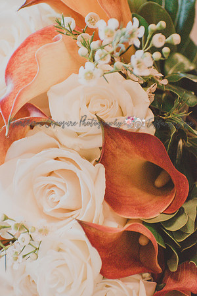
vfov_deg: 5.7
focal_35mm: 360
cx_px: 98
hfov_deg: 3.8
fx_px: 2955
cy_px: 148
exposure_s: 1/60
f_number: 6
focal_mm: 240
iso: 3600
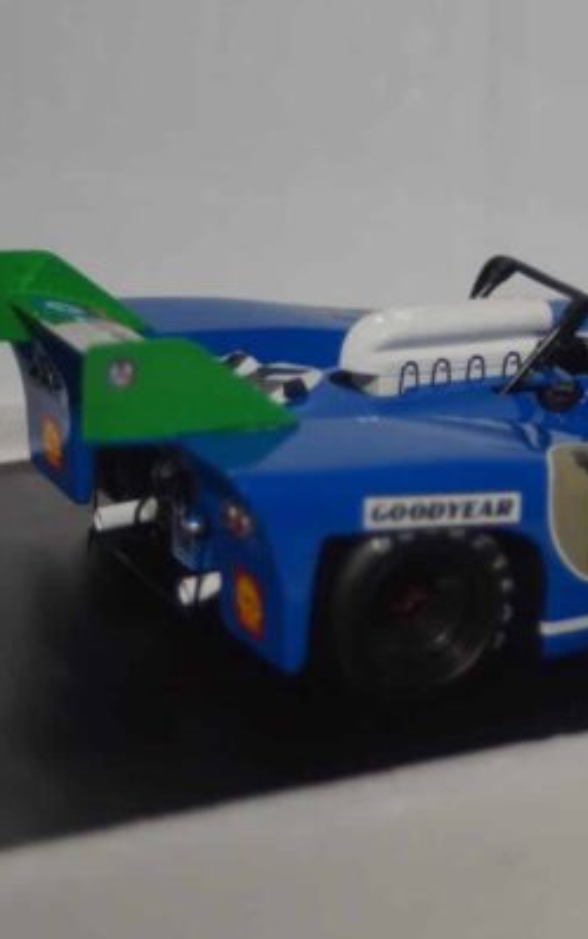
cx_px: 588
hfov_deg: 12.5
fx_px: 2659
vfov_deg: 20.0
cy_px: 470
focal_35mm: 104
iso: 800
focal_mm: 45
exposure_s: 1/160
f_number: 4.5
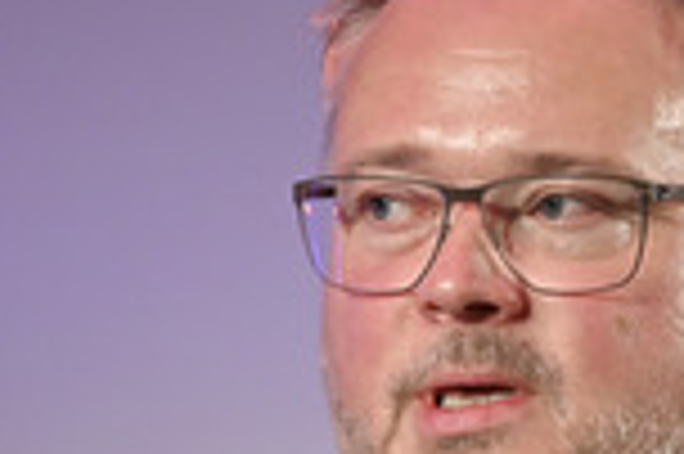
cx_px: 479
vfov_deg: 2.3
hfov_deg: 3.5
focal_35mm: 592
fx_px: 11236
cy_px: 472
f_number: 2.8
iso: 3200
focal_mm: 200
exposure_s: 1/400
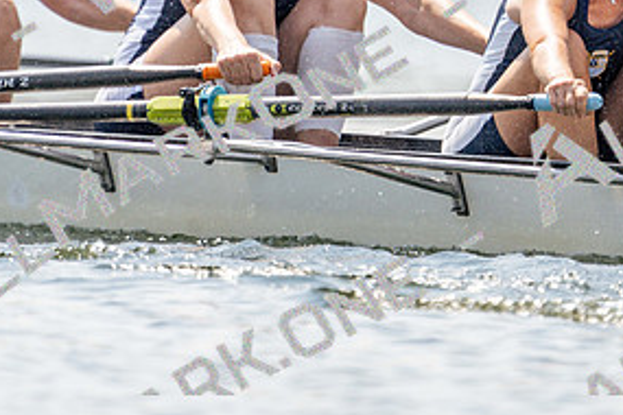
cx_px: 343
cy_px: 21
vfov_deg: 1.1
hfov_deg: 1.7
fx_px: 21163
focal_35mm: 1223
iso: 320
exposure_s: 1/1600
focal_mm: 600
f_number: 6.3
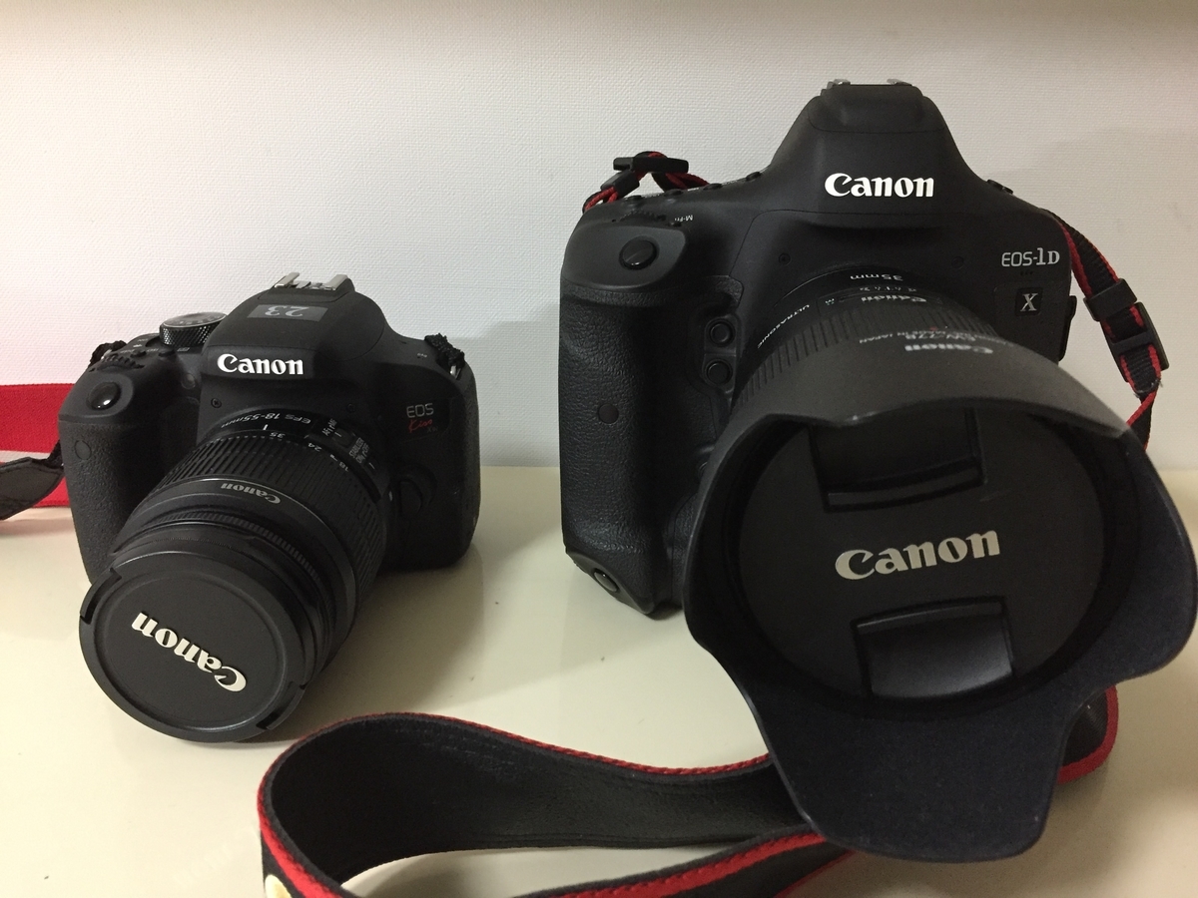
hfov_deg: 61.7
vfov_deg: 48.2
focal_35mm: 29
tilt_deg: -20.5
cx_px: 599
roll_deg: -1.7
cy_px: 449
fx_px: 1004
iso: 250
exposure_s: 1/30
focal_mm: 4.15
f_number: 2.2
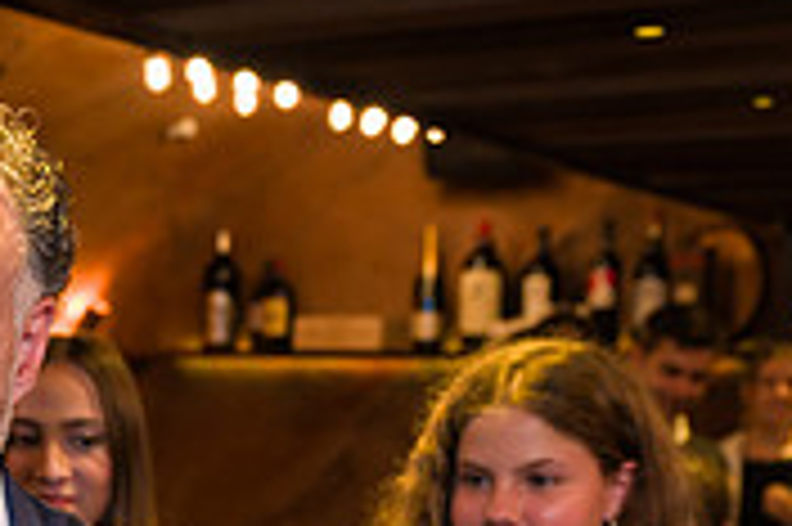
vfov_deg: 16.2
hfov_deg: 23.9
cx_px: -11
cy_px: 623
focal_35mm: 81
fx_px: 1780
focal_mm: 24
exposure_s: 1/200
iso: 1250
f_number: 4
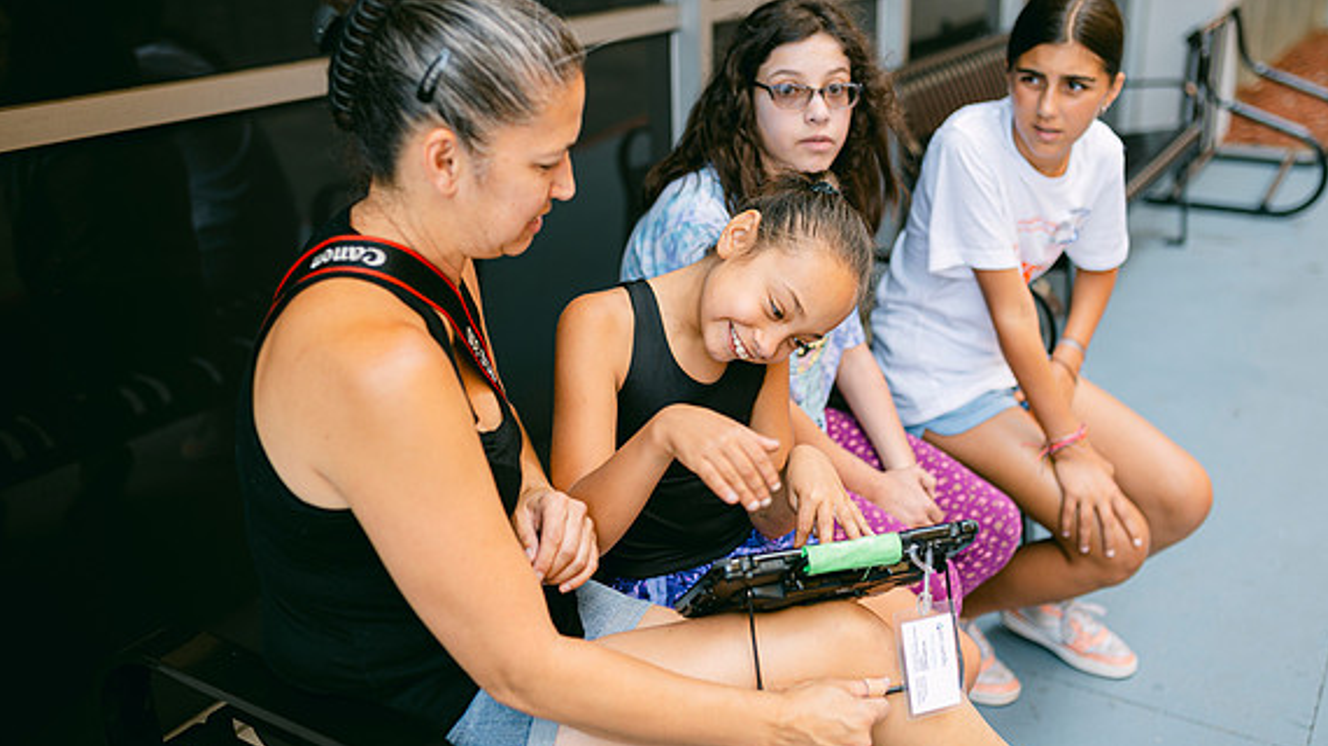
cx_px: 669
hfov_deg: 52.8
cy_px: 346
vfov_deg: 31.1
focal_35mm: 38
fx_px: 1337
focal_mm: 35
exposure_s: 1/250
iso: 100
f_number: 2
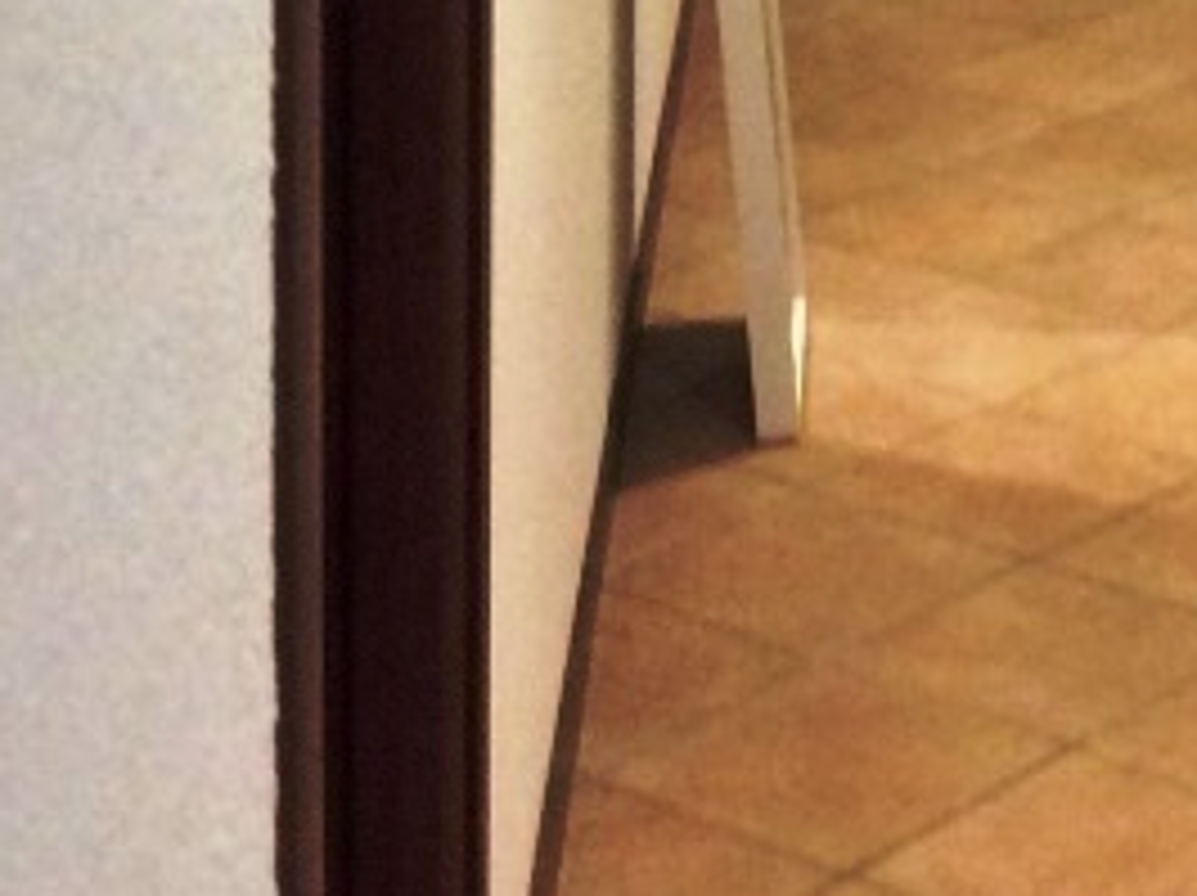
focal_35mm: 123
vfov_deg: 11.4
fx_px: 4249
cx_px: 1354
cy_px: -601
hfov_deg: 15.6
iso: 200
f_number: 2.4
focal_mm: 3.3
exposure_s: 1/25
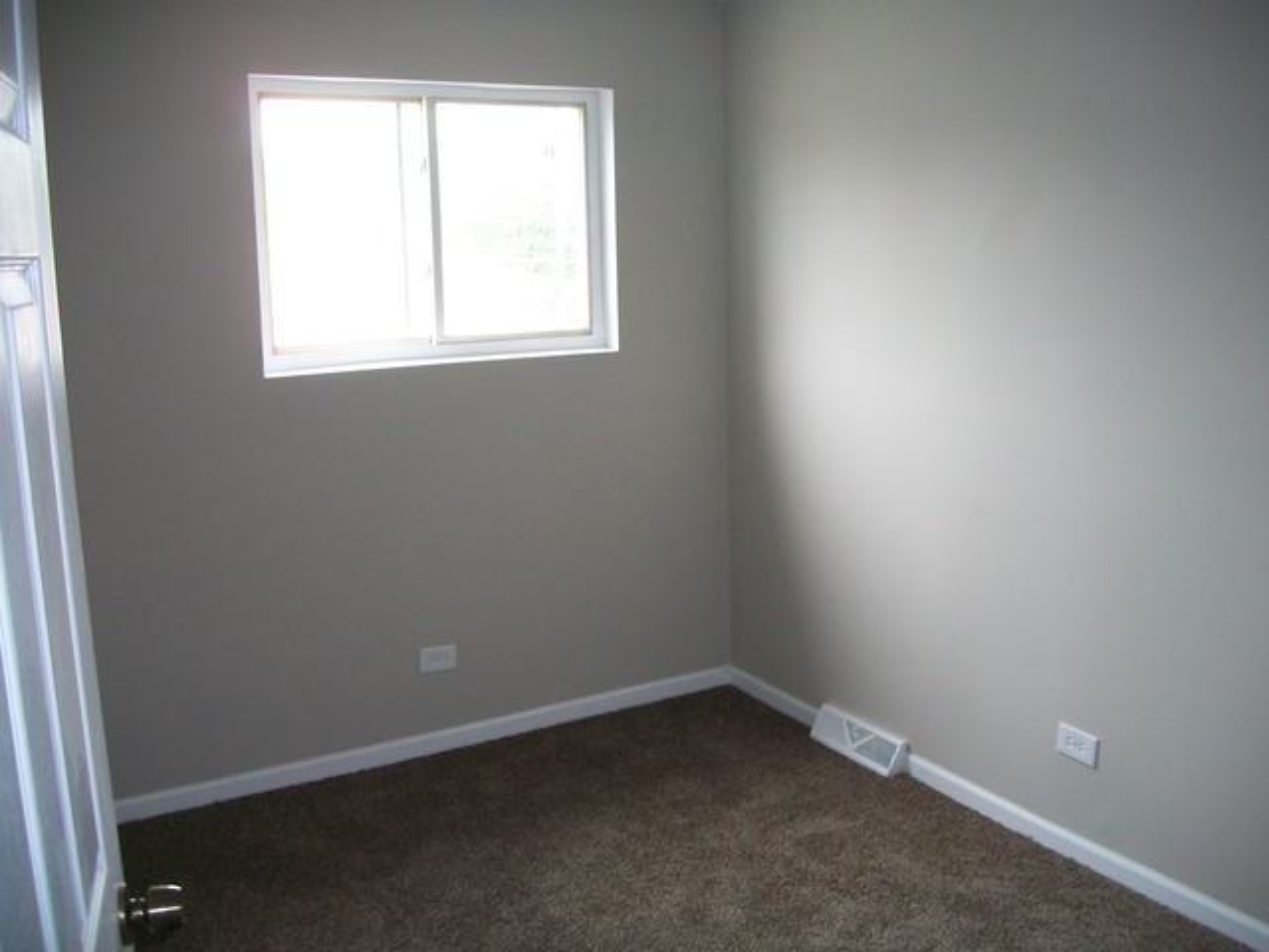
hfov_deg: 56.8
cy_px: 476
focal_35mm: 32
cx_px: 634
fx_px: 1173
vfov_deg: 44.2
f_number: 2.9
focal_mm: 5.7
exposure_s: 1/60
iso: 160
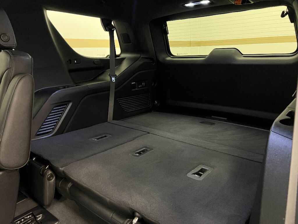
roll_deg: +2.0
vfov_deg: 53.1
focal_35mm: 26
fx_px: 224
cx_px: 149
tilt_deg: -14.9
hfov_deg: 67.3
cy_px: 112
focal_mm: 5.7
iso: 800
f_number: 1.5
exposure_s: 1/30
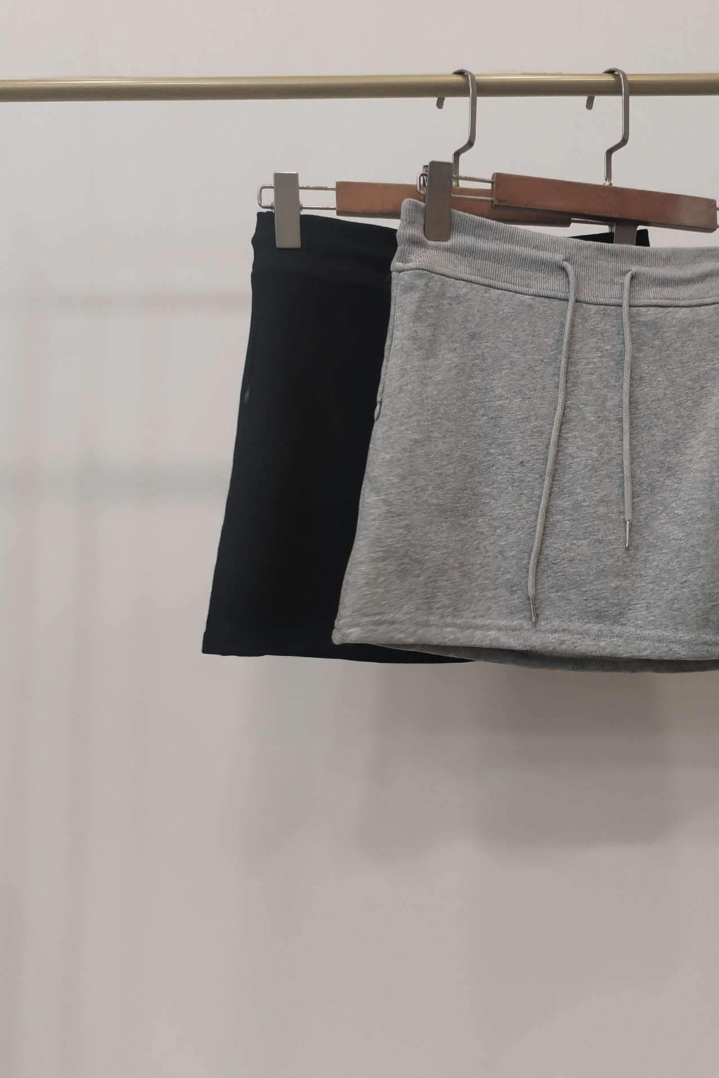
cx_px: 508
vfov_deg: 50.7
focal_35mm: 38
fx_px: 1138
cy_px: 569
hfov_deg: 34.5
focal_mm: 4.75
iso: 330
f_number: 1.8
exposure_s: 1/60
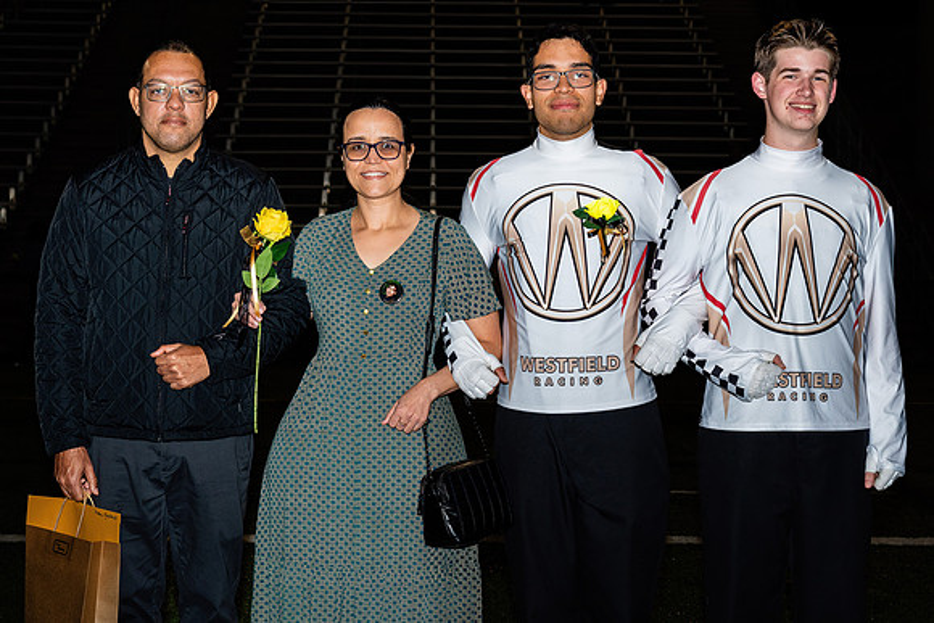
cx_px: 499
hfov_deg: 24.6
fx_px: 2144
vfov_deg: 16.5
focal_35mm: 83
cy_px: 263
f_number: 5
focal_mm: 46
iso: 320
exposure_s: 1/200
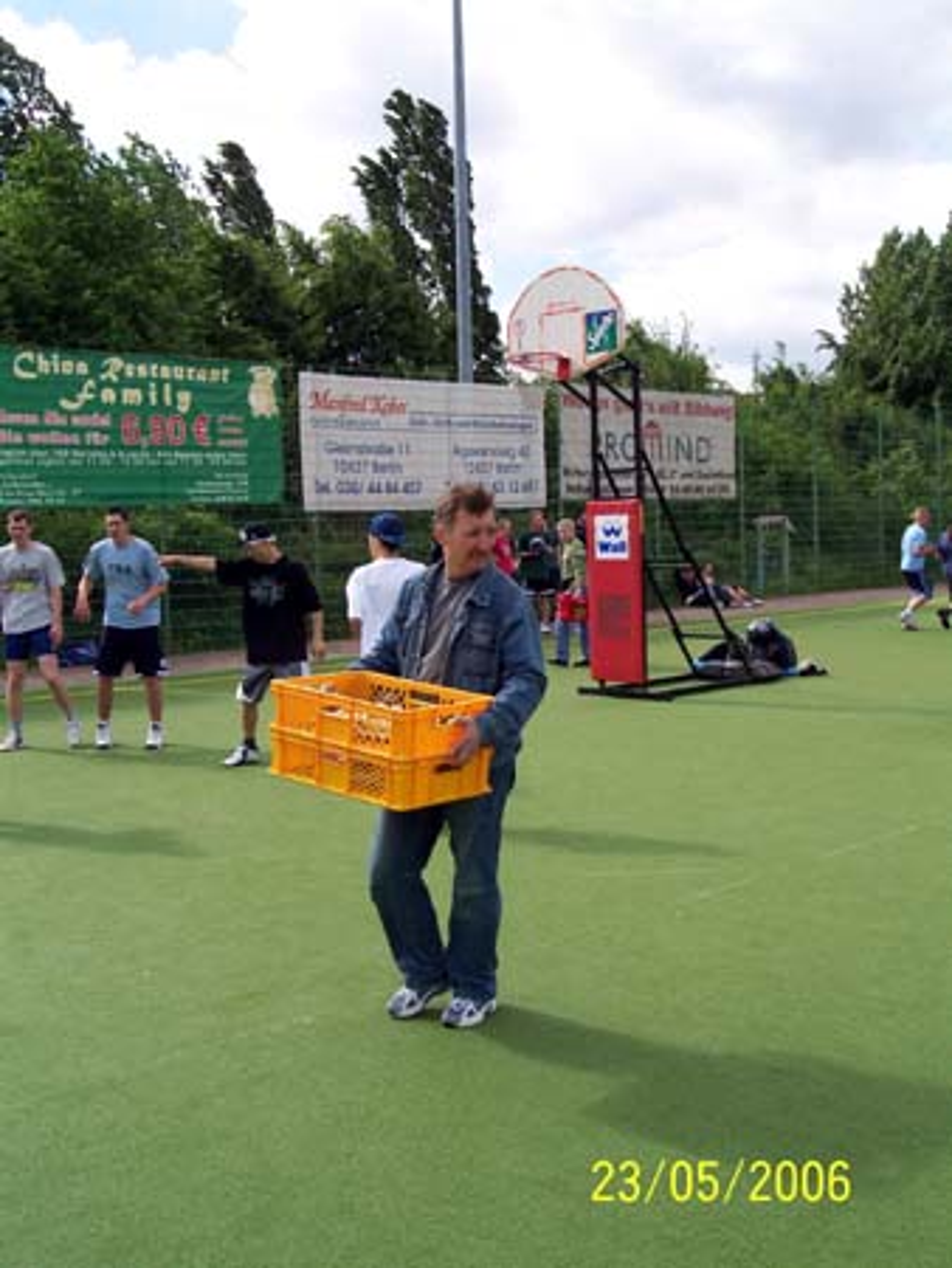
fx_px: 1392
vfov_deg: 49.0
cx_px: 476
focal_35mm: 38
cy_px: 634
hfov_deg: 37.8
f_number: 4.8
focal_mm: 8
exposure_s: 1/700
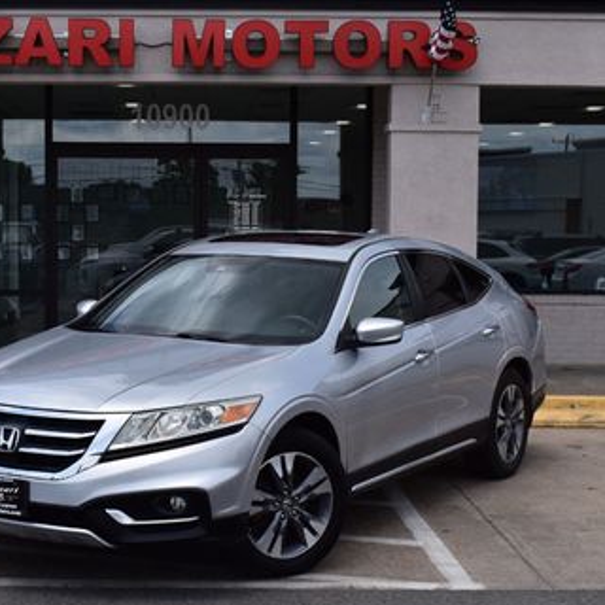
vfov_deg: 25.0
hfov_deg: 24.9
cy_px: 340
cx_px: 189
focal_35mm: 69
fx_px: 1361
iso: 360
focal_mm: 27
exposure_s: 1/500
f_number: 11
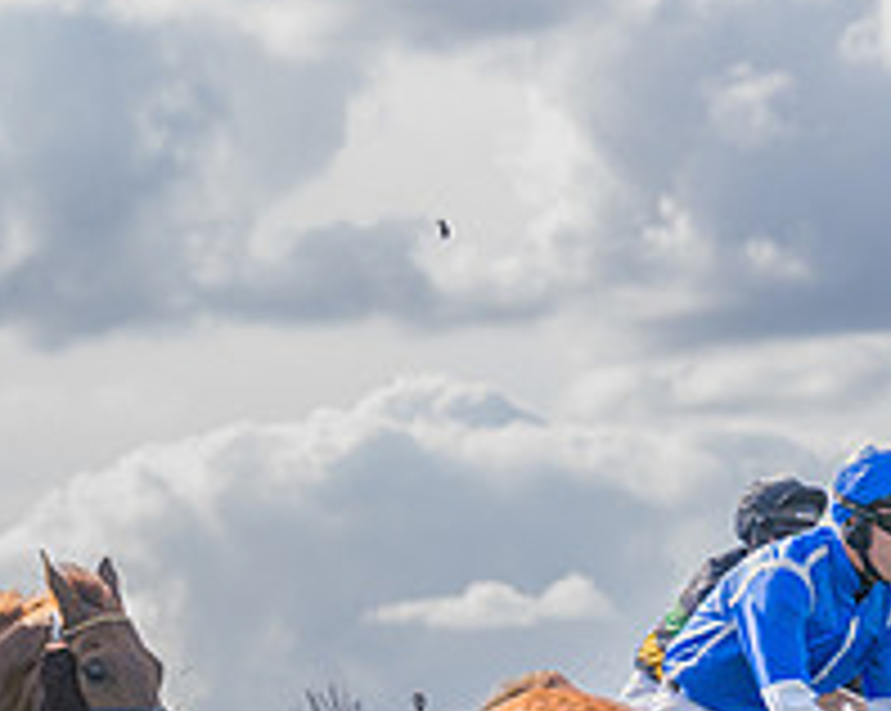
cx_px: 333
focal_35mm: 276
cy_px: 765
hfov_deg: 7.0
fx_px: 7271
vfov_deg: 5.6
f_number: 4
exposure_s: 1/2000
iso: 400
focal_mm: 86
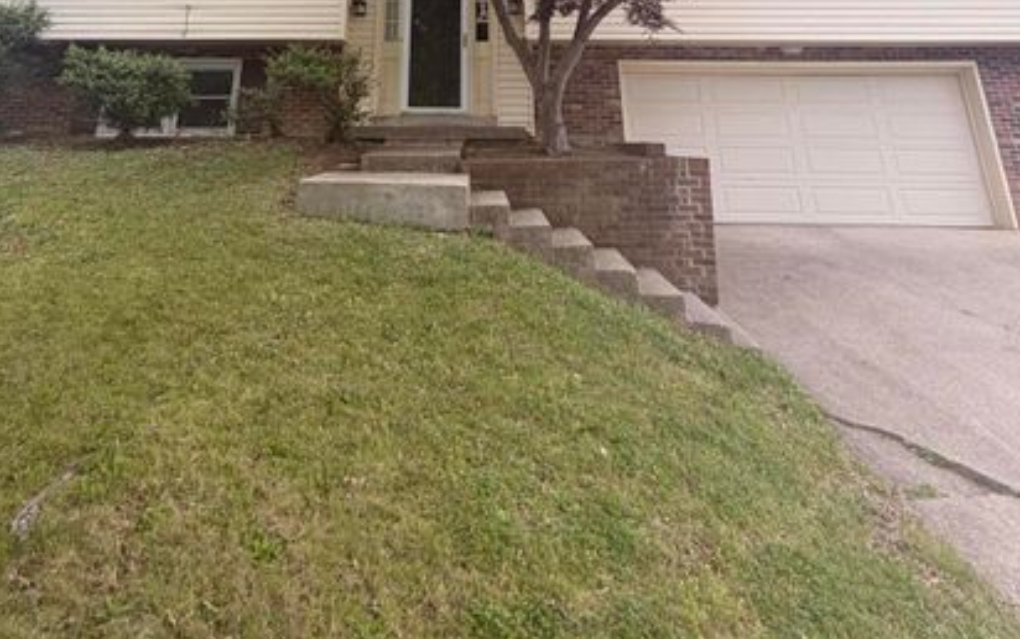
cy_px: -98
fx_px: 668
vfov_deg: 39.5
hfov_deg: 74.5
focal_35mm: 24
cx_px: 448
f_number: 2.2
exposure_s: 1/486
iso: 64
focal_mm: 2.22
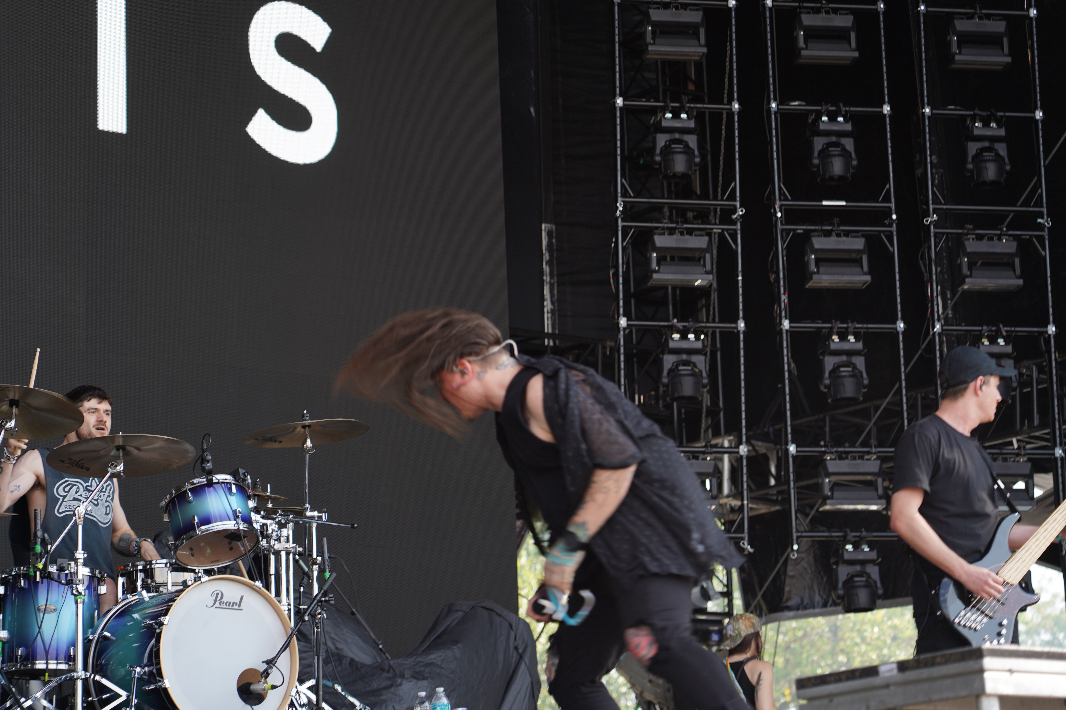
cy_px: 355
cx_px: 533
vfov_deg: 13.0
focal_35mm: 105
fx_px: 3109
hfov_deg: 19.5
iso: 100
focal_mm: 105
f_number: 4.5
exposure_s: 1/160
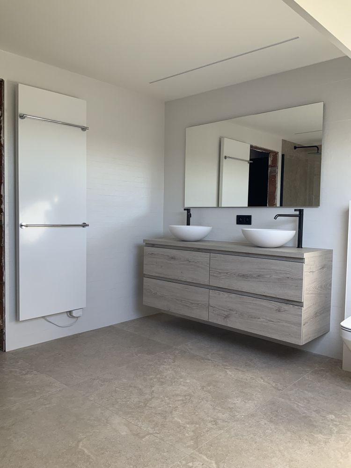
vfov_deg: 61.7
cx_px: 176
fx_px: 392
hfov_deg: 48.2
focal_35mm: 29
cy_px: 234
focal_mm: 3
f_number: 1.8
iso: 32
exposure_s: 1/122
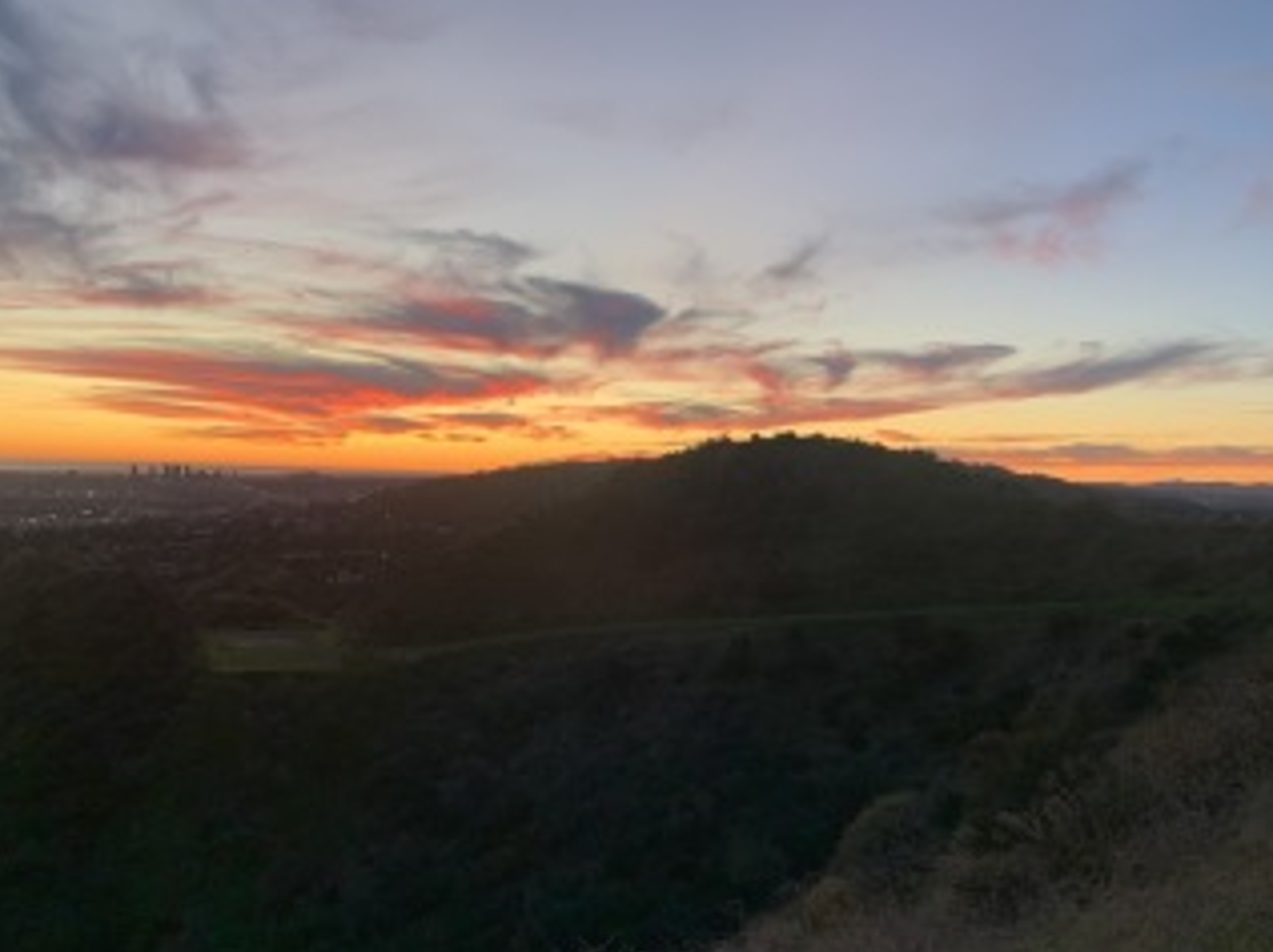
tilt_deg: -1.9
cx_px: 626
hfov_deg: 60.0
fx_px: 1102
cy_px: 522
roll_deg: -1.8
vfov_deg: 46.7
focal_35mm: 30
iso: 100
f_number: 1.8
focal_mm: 4.25
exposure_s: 1/97
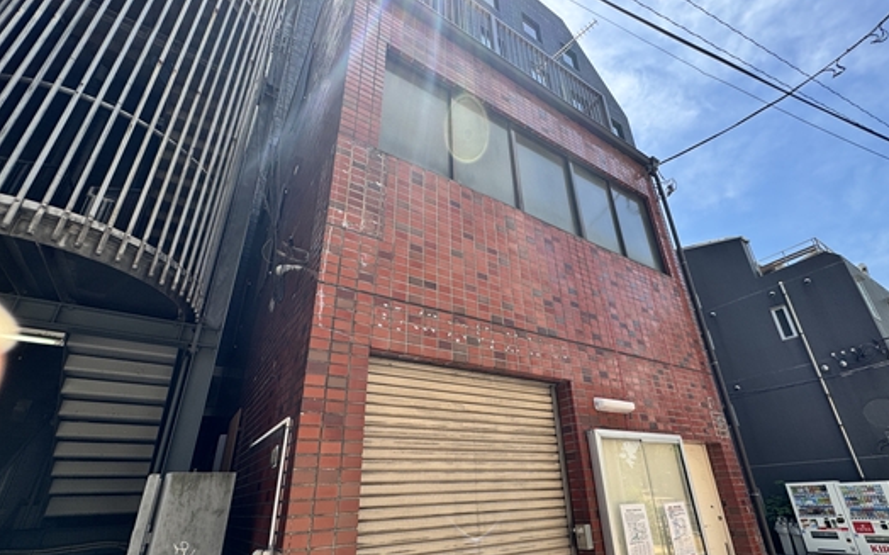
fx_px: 412
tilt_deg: +28.4
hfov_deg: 94.3
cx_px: 470
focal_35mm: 17
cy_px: 306
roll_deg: +2.9
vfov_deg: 67.8
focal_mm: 2.22
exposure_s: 1/505
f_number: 2.2
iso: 40
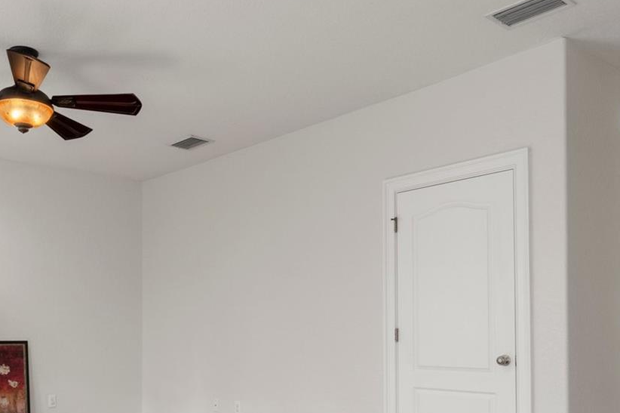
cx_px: 216
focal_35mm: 38
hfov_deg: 50.0
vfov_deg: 34.0
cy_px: 331
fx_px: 654
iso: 320
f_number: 8
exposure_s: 1.6
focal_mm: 13
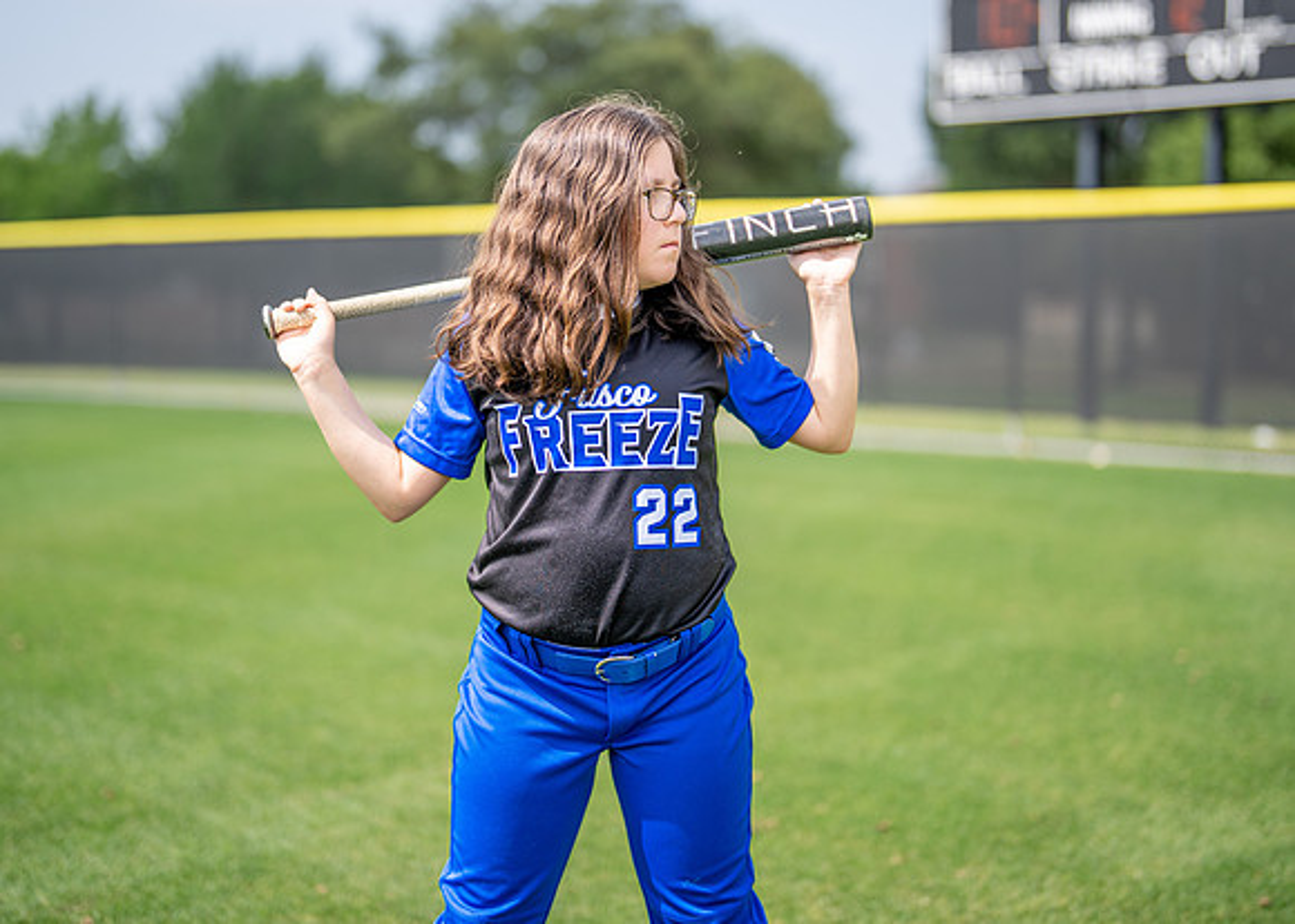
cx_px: 620
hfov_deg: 32.3
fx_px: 2237
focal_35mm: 61
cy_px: 388
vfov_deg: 23.3
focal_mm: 50
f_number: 1.2
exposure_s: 1/5000
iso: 100
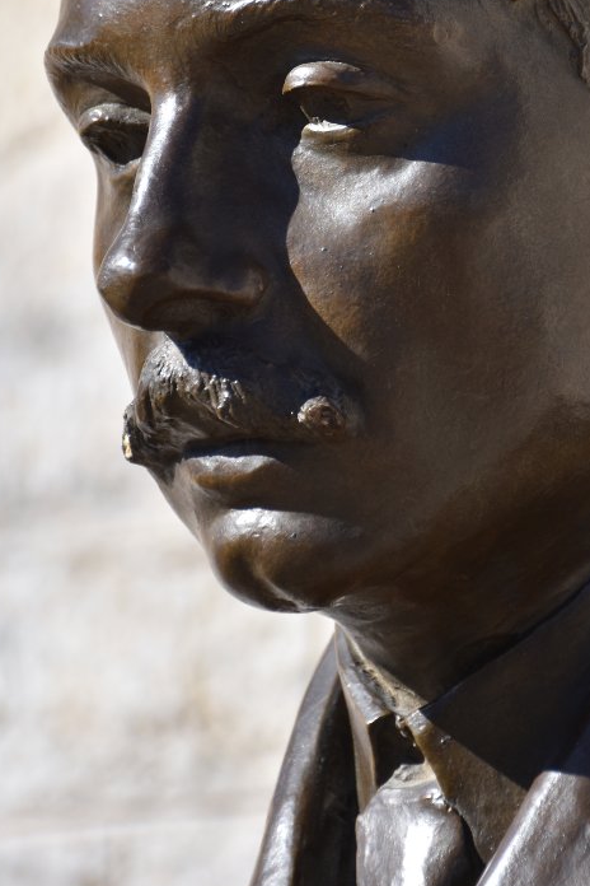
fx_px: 5088
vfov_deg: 9.9
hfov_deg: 6.6
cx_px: 477
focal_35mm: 207
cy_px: 154
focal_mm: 80
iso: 100
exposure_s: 1/500
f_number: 5.3
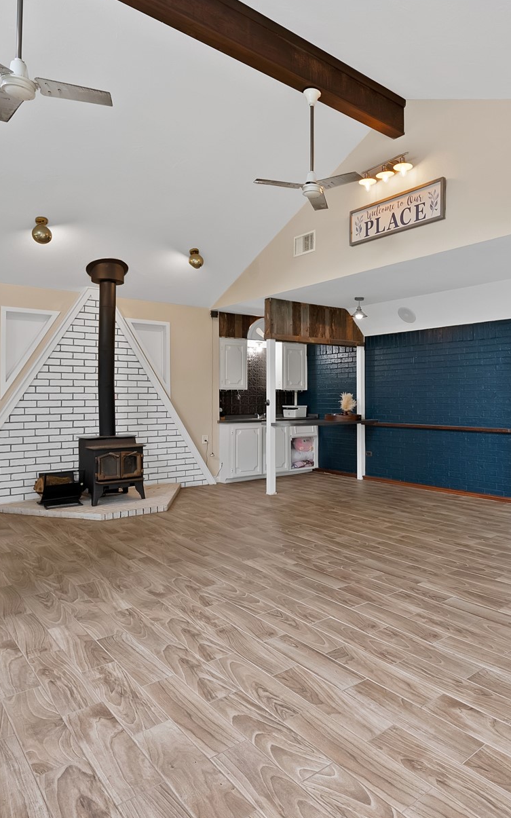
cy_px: 399
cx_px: 355
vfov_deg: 79.6
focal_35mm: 22
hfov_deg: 53.6
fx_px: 490
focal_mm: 13
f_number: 8
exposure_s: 1/5
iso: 640
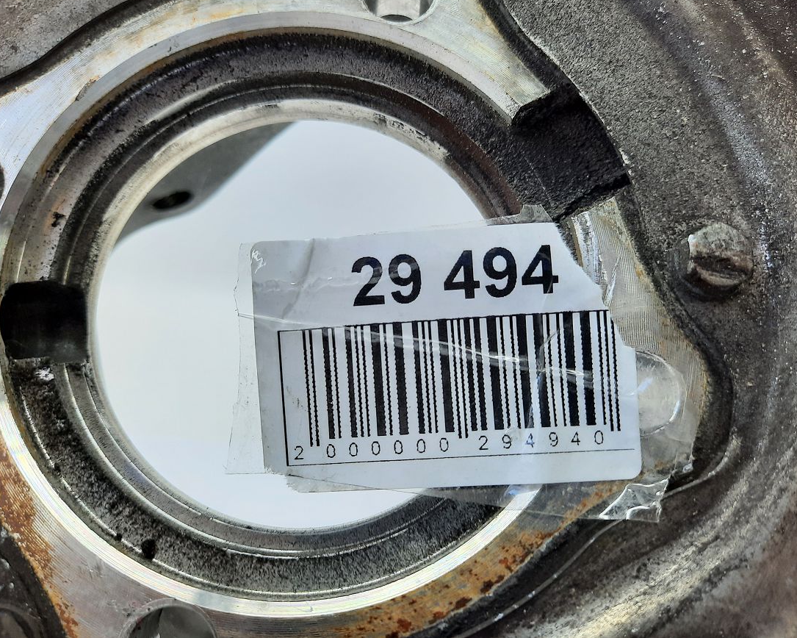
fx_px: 637
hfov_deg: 64.1
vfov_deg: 53.2
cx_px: 398
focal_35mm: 27
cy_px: 308
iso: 100
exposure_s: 1/50
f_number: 2
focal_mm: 4.6
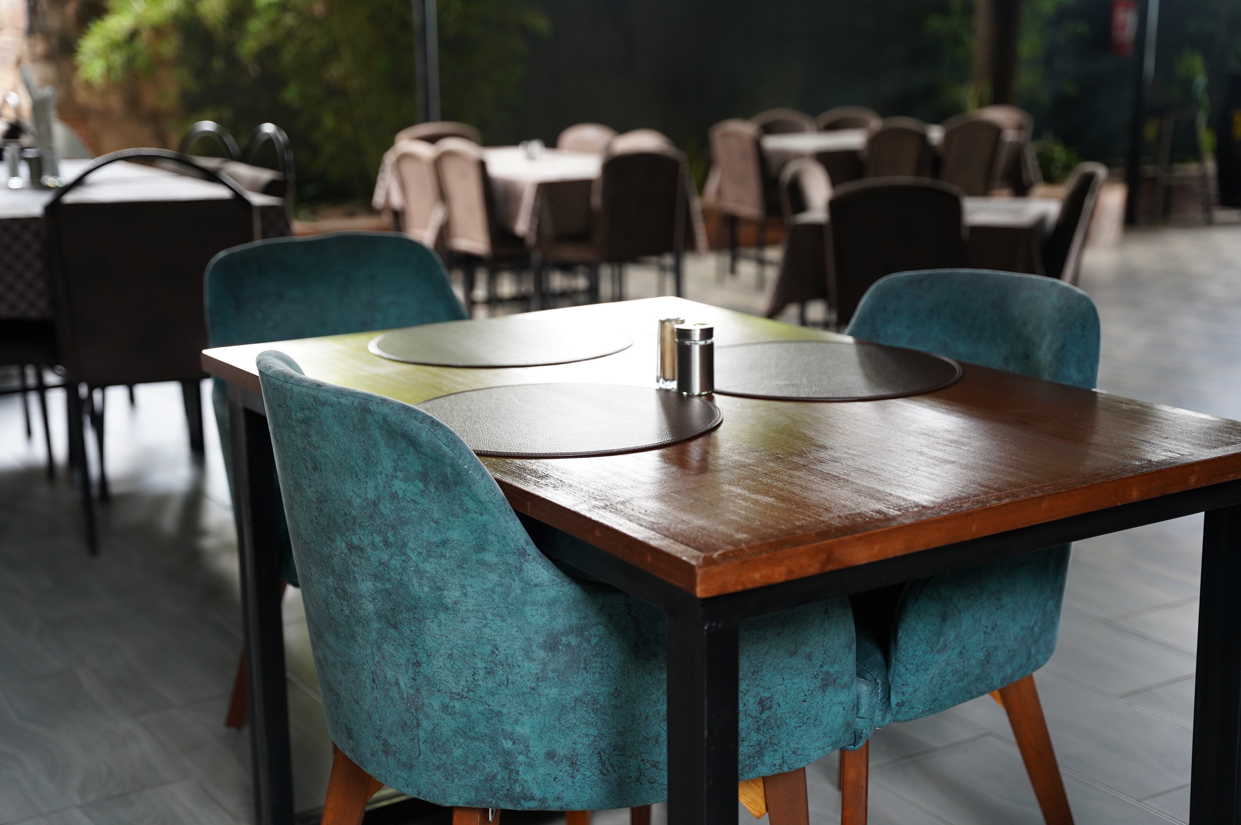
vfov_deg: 27.8
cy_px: 412
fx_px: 1667
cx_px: 620
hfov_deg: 40.8
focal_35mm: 48
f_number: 2.8
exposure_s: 1/160
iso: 1600
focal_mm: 48.4
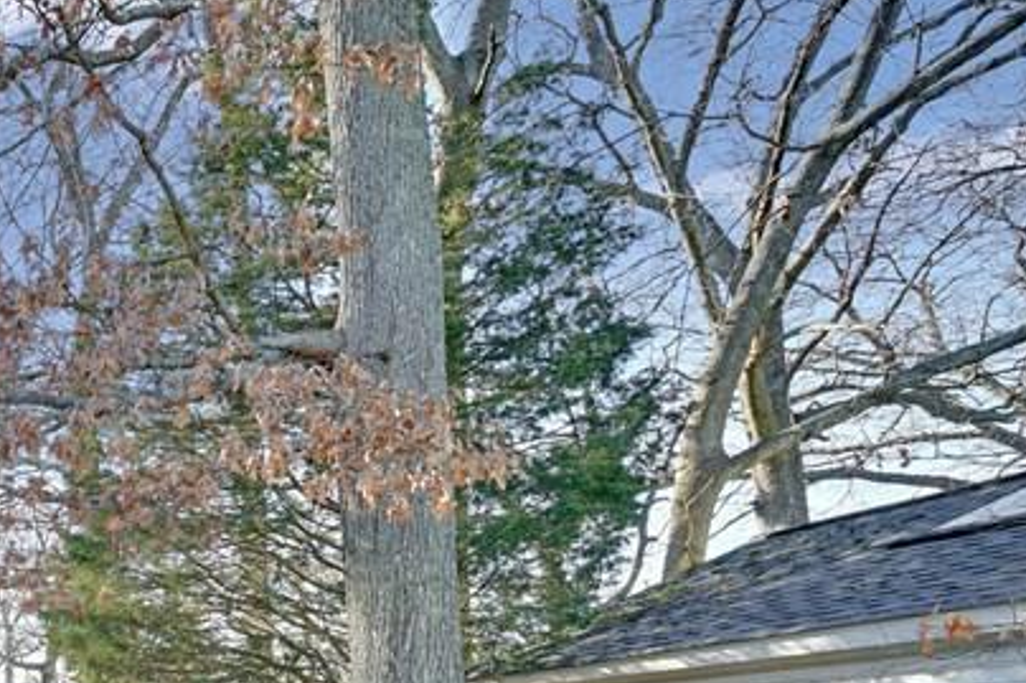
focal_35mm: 43
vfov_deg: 28.0
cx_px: -310
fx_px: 1225
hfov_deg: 33.3
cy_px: 779
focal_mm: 16
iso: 200
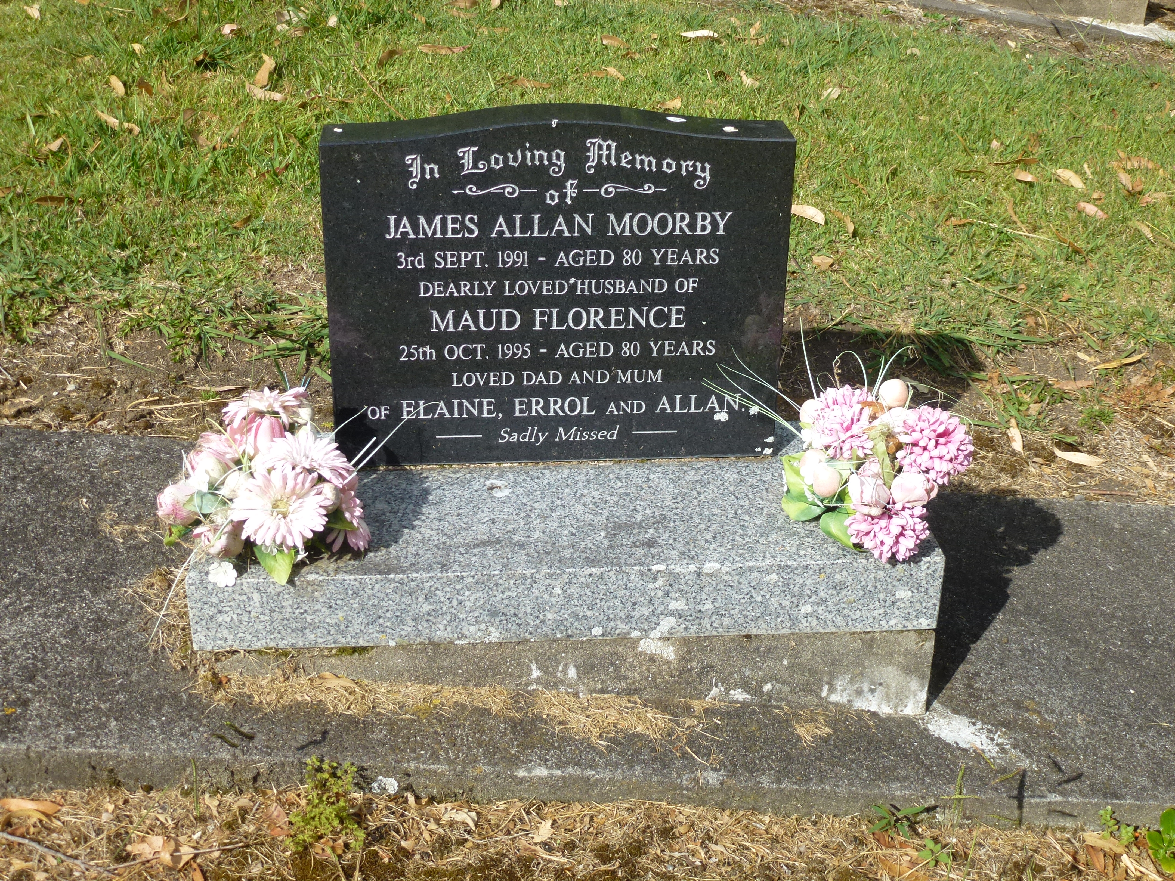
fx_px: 1527
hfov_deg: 42.1
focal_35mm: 45
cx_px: 588
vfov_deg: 32.2
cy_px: 440
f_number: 4
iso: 100
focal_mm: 8
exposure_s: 1/800
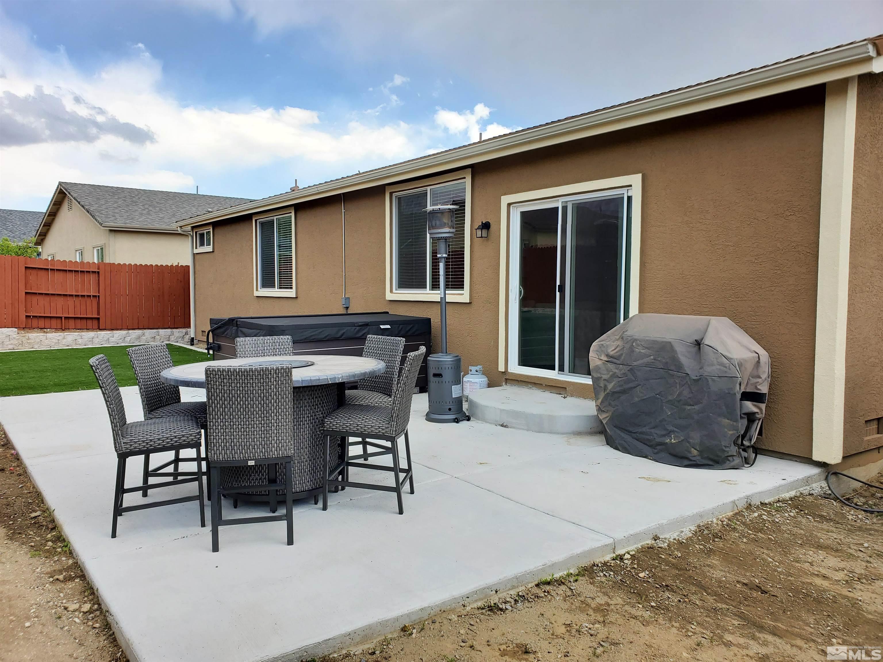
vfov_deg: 53.1
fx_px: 663
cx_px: 442
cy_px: 331
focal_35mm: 26
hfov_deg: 67.3
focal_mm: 4.3
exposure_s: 1/878
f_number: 2.4
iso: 50
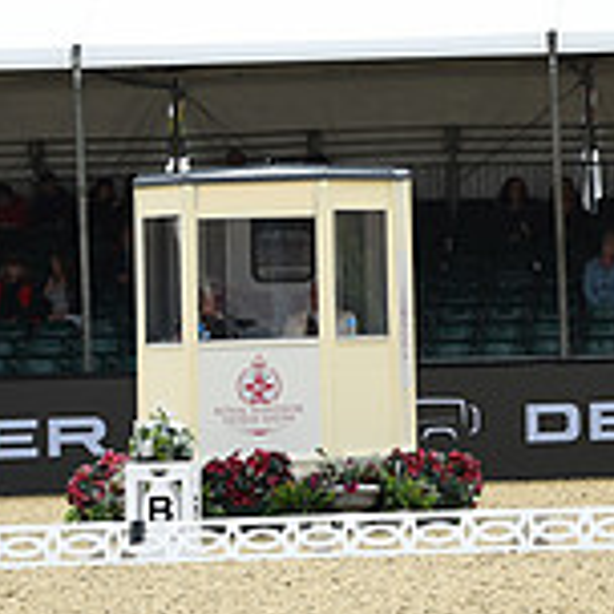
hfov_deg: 5.3
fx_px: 6522
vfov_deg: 5.4
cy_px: -4
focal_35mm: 325
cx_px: 1155
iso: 200
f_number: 5
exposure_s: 1/1250
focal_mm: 100
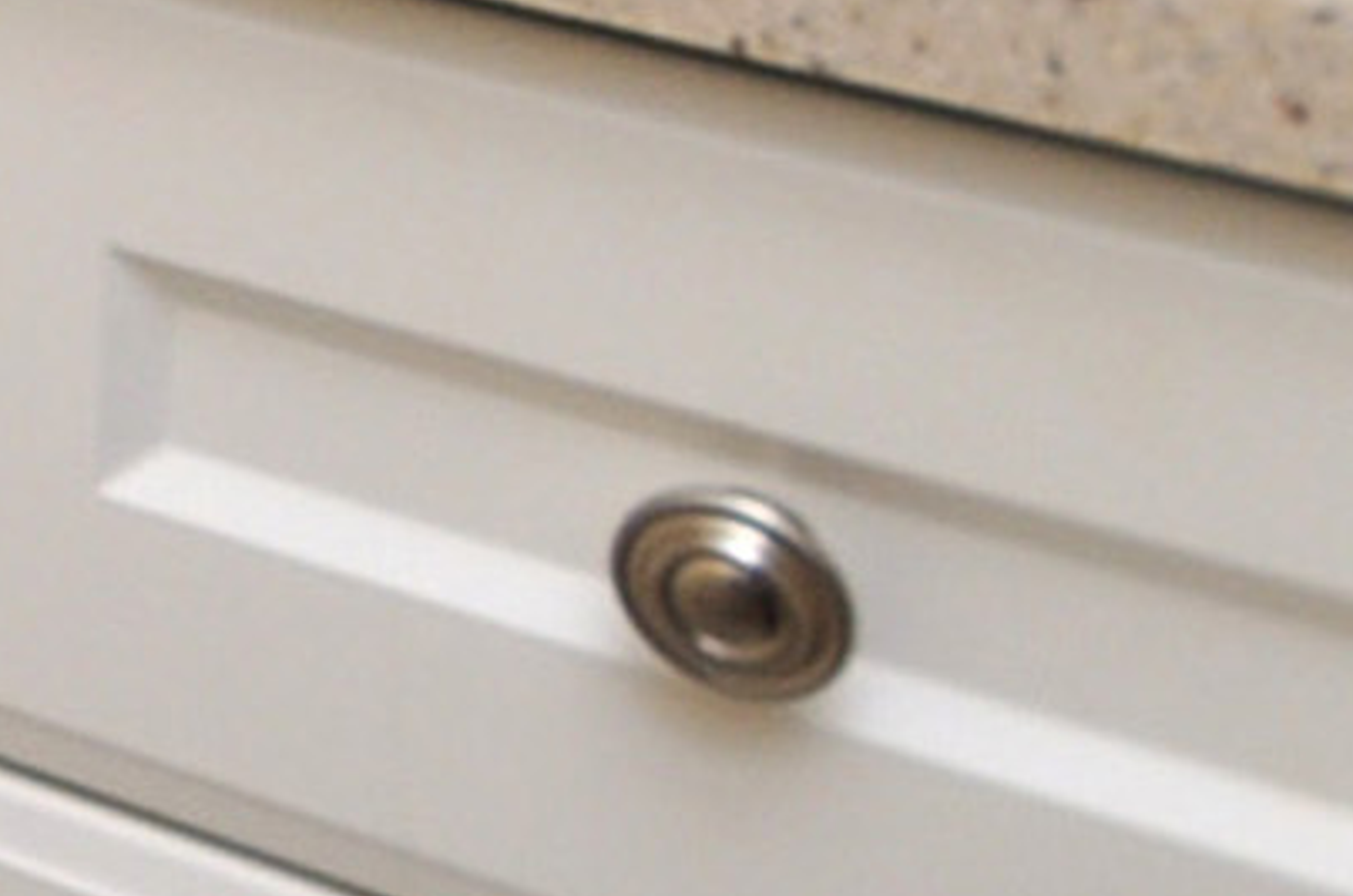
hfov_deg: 11.6
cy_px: -1621
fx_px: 4051
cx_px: -2615
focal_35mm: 108
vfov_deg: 10.0
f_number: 4.5
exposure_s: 1/125
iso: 200
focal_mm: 10
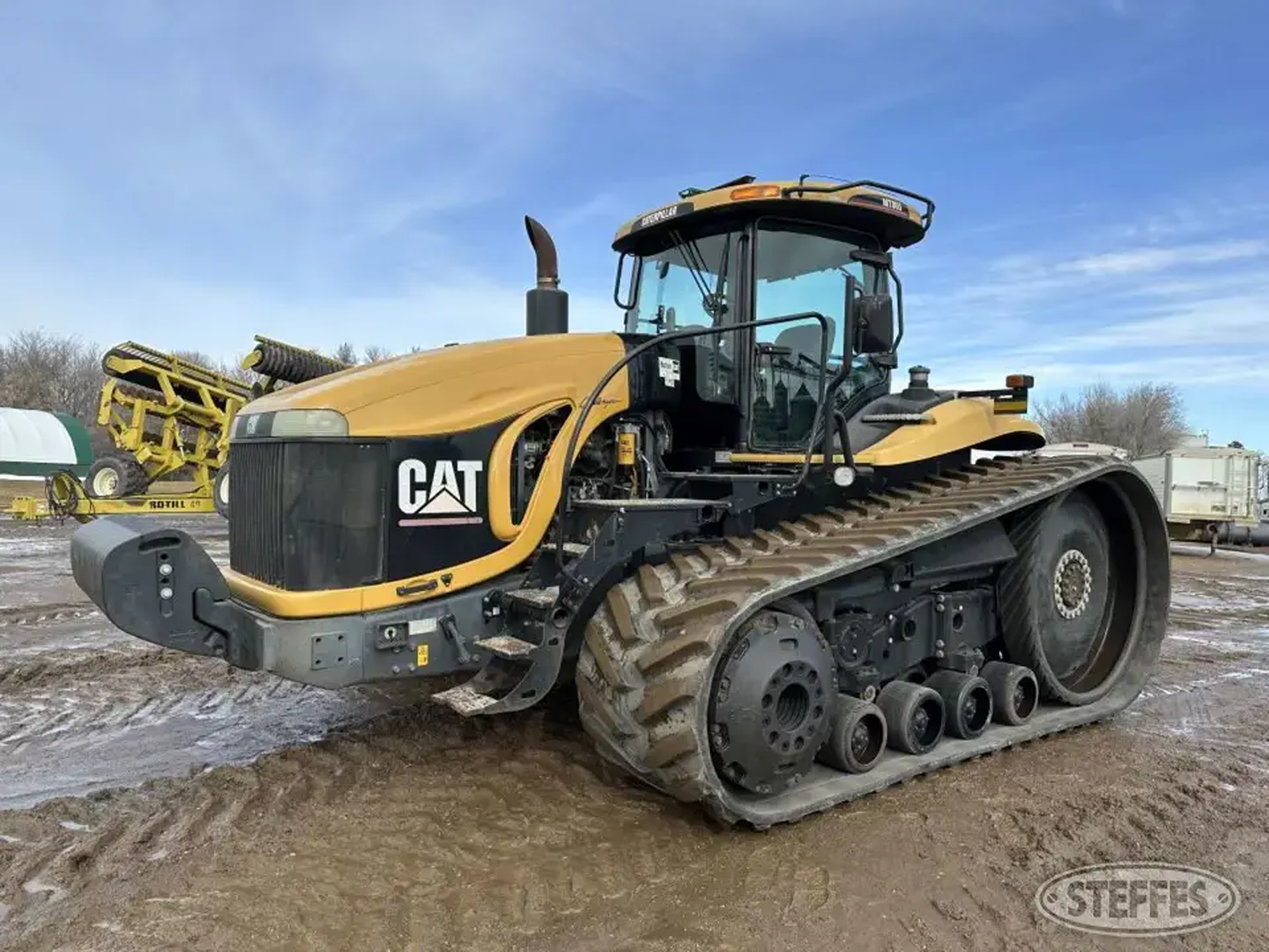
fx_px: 880
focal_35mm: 24
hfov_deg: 71.6
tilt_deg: +4.8
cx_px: 634
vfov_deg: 56.8
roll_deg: -2.2
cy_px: 476
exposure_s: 1/3058
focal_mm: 6.86
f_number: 1.78
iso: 80
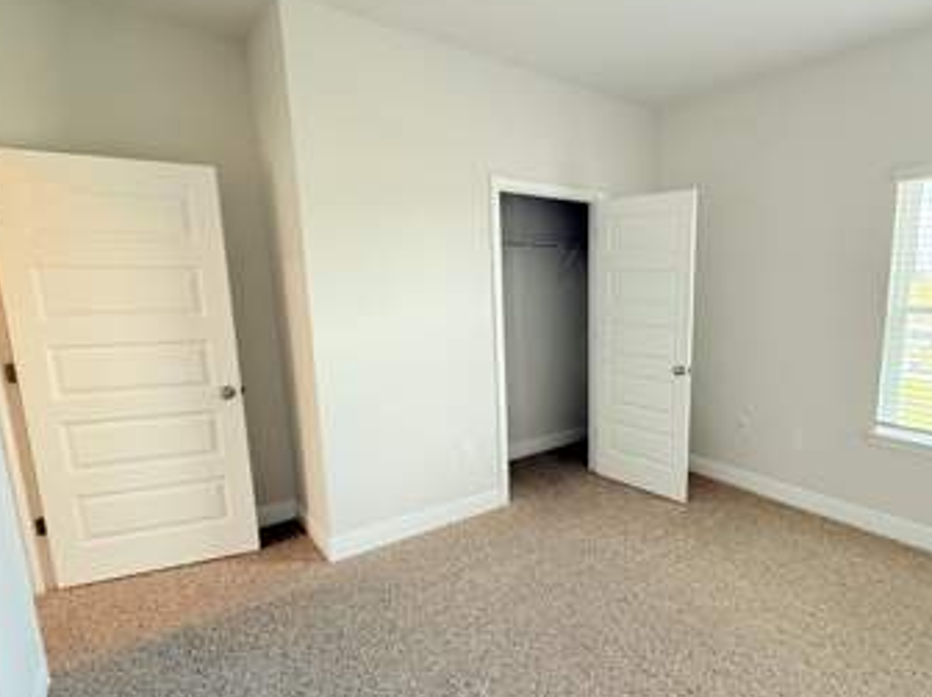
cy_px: 371
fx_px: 538
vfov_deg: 65.8
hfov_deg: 79.0
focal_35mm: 20
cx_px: 624
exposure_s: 1/120
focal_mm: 2.22
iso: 400
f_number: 2.2
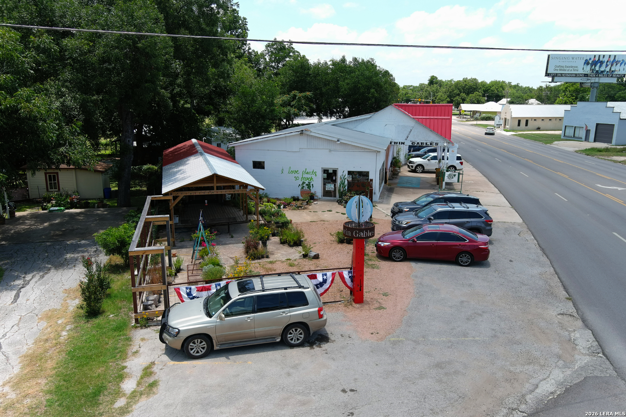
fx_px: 504
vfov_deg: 45.0
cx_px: 313
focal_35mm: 29
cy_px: 208
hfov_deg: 63.7
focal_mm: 10.6
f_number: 2.8
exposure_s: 1/800
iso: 100
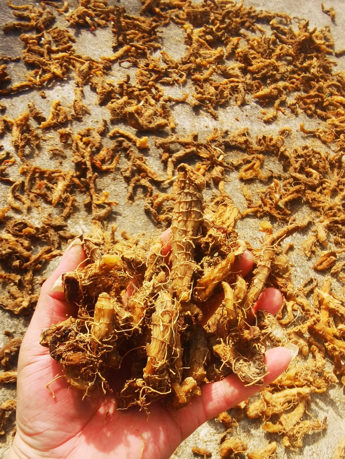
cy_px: 230
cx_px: 172
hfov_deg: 53.1
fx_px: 346
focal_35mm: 26
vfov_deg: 67.3
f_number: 2.2
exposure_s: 1/529
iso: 50
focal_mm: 2.26
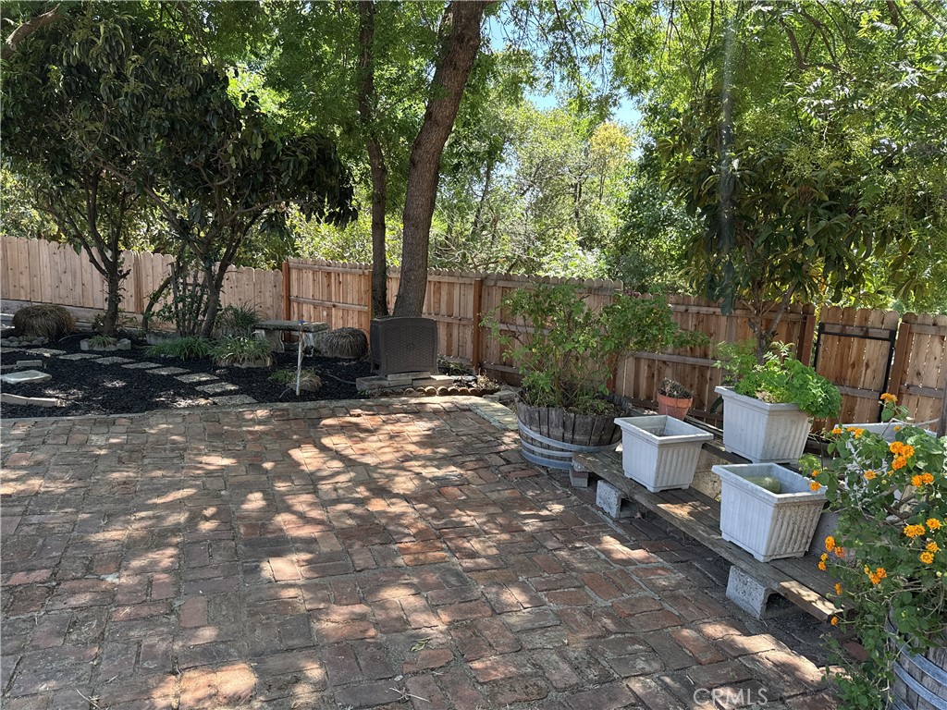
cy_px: 355
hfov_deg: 71.6
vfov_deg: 56.8
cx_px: 474
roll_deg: -1.5
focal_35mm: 24
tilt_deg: -9.0
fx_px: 657
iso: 100
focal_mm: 6.76
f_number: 1.78
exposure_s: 1/383
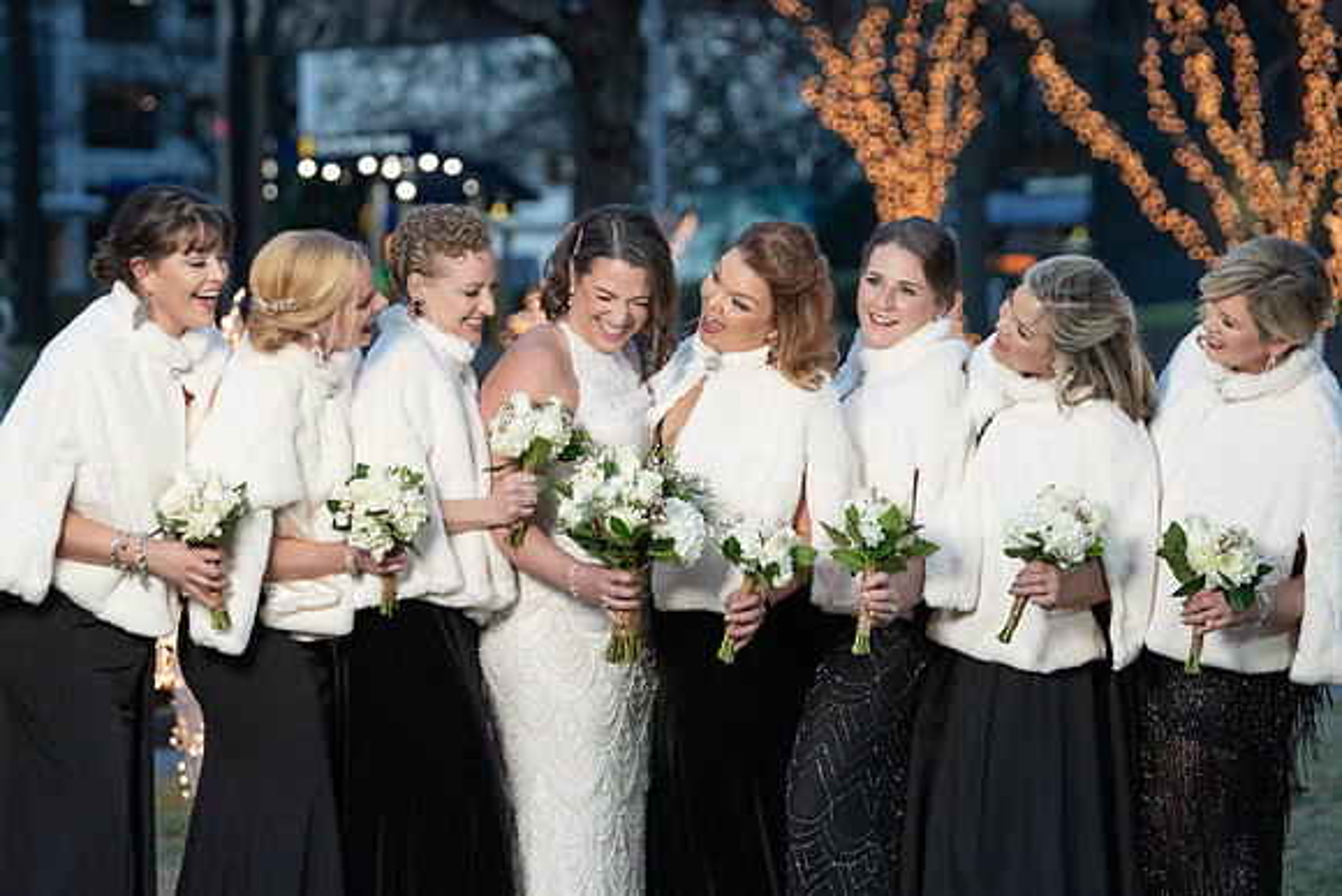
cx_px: 602
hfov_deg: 13.6
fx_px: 5607
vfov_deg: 9.1
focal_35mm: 150
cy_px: 457
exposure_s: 1/250
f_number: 4
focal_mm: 136
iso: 2000
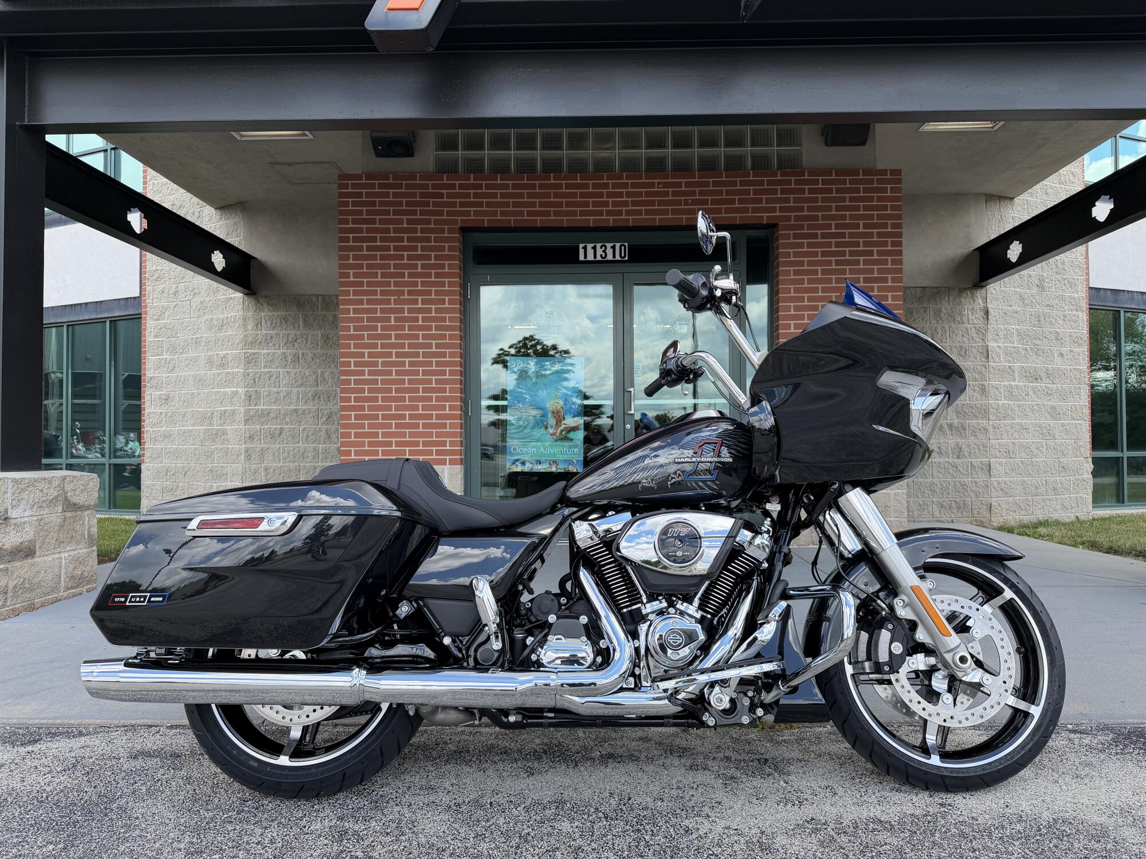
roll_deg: +1.4
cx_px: 573
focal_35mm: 24
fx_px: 795
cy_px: 430
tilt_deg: +1.2
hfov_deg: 71.6
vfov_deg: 56.8
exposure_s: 1/1292
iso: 80
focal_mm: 6.76
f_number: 1.78
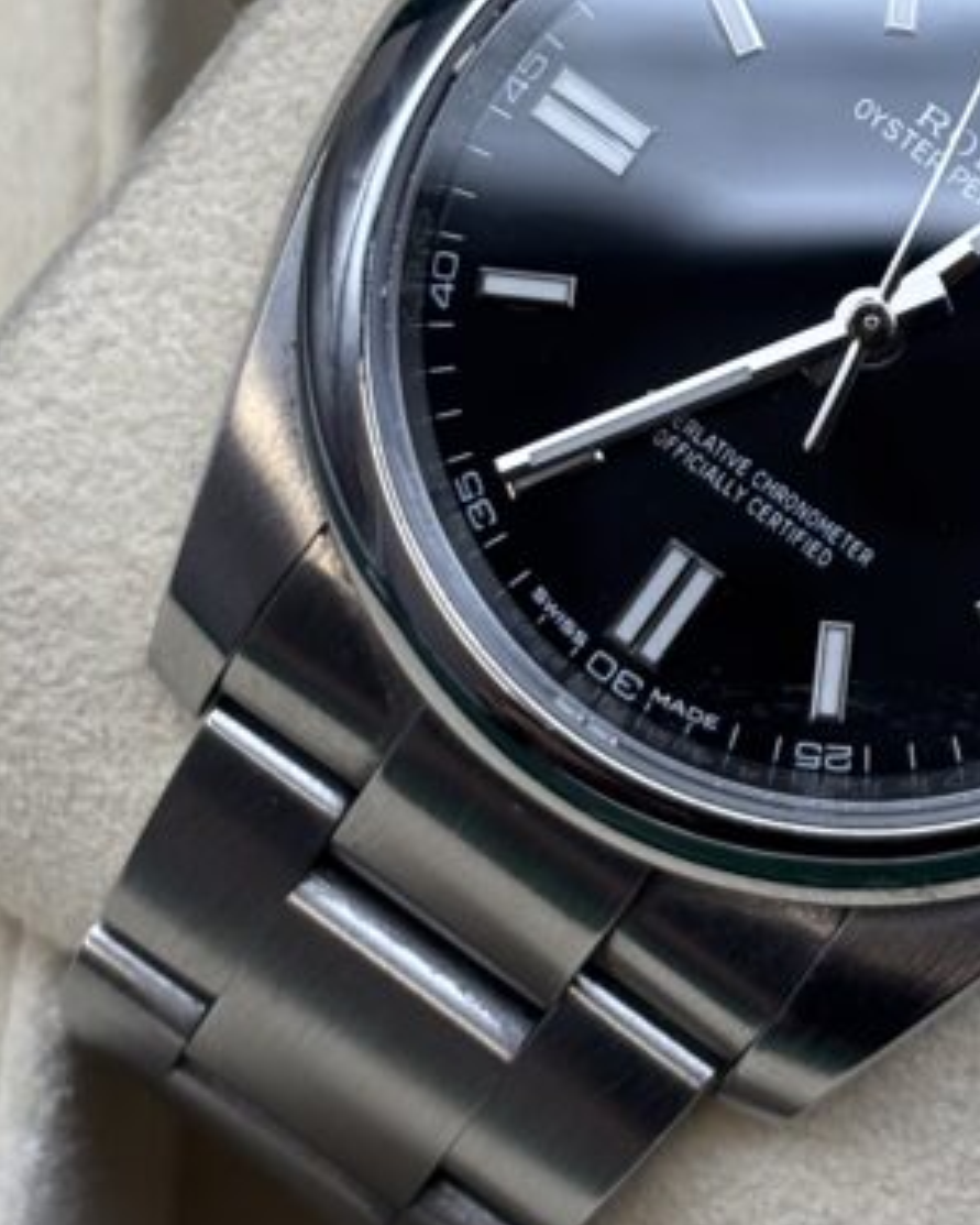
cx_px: 884
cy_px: 46
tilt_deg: -54.5
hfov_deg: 11.0
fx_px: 5074
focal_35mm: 140
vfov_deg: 13.6
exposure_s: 1/108
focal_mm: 5.96
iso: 50
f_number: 1.6
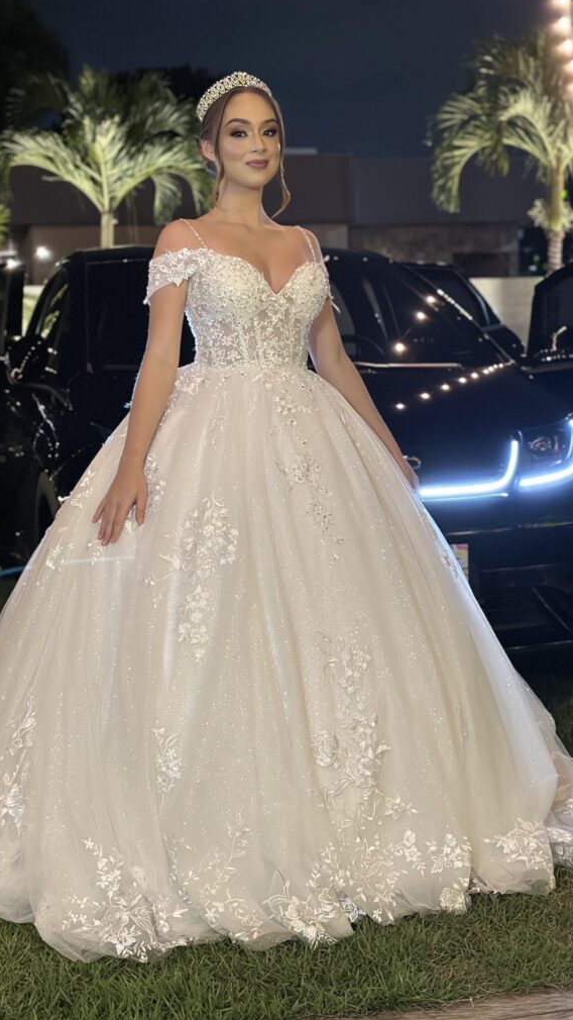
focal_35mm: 53
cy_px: 506
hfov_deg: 22.6
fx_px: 1432
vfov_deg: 39.2
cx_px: 264
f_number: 1.78
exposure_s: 1/30
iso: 640
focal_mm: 6.86
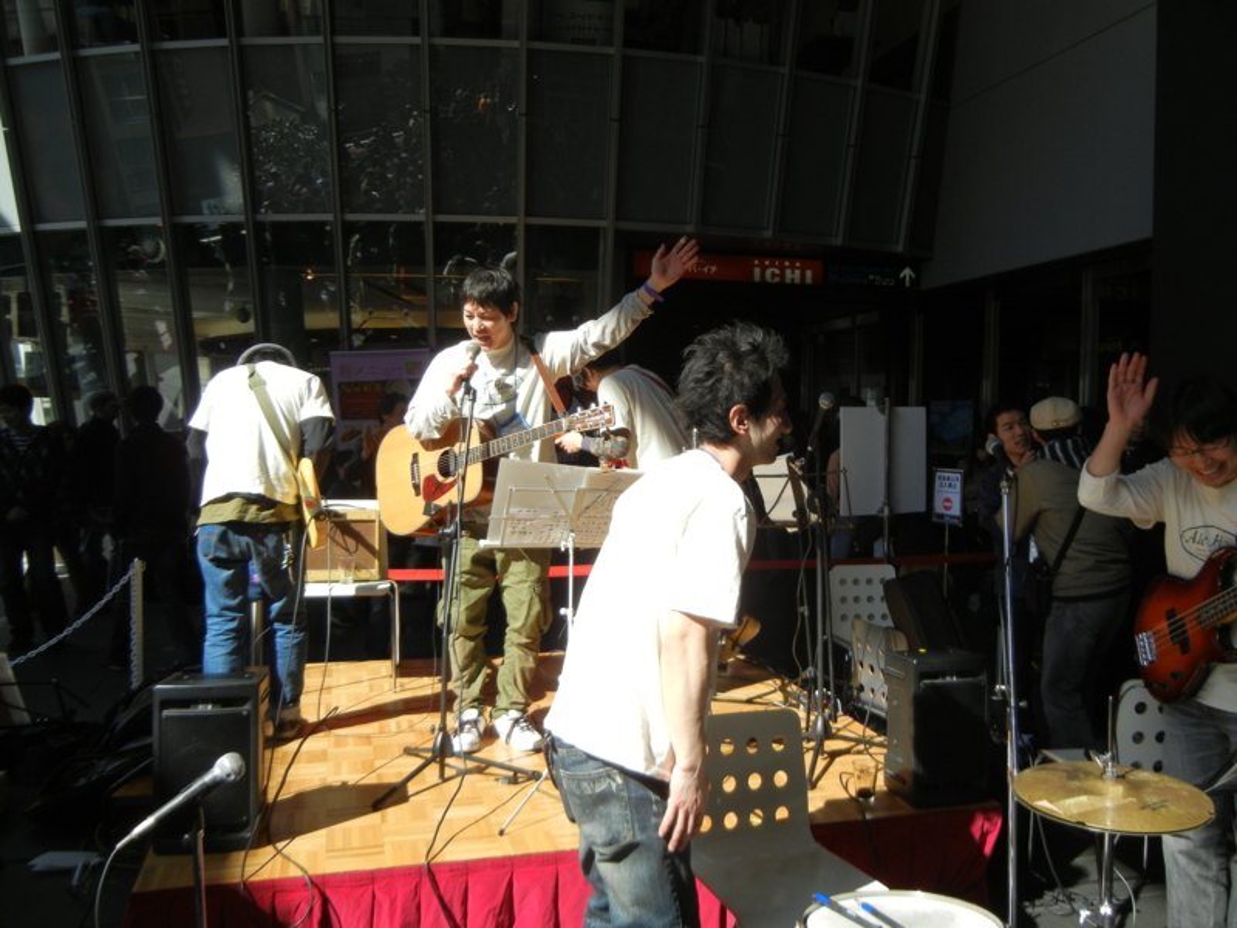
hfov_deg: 60.0
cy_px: 464
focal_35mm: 30
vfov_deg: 46.8
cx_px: 618
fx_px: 1072
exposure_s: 1/696
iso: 160
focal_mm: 5.4
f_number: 3.5
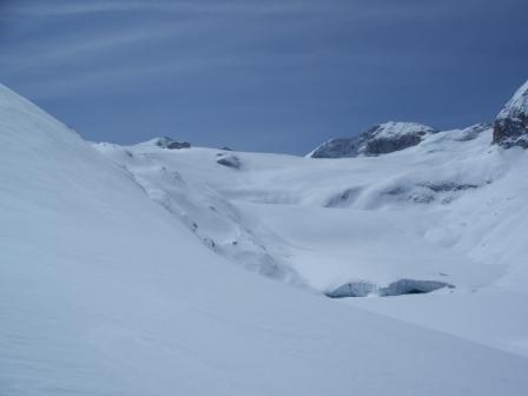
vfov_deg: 42.9
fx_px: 503
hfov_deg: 55.4
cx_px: 264
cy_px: 198
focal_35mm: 33
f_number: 5.6
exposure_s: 1/2000
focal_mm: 7.1
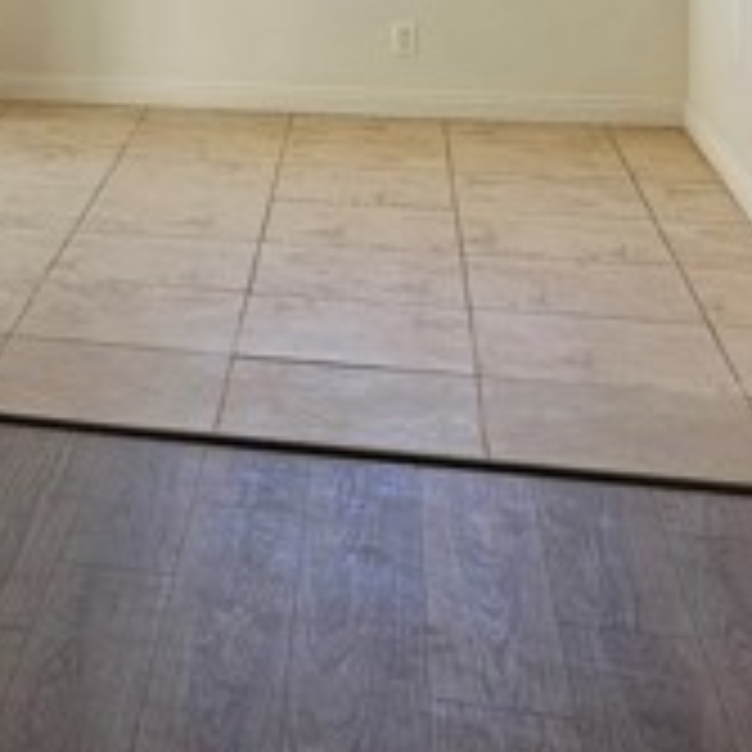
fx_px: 1917
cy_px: -153
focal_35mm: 78
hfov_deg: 19.7
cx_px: -320
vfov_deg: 20.7
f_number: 1.8
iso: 50
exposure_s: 1/120
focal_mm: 5.4
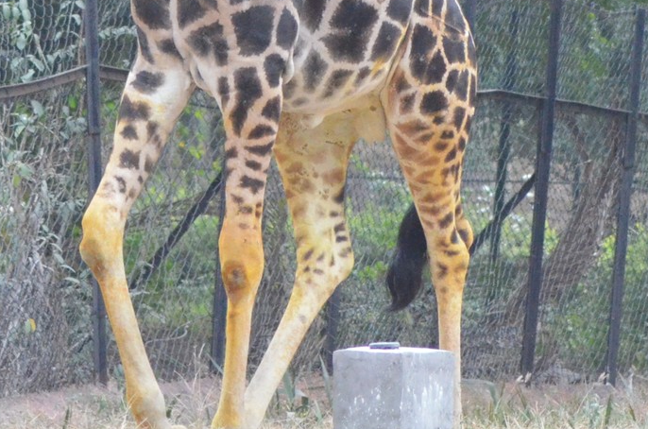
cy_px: -78
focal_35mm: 756
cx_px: 294
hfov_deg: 2.7
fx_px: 13576
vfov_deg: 1.8
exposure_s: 1/320
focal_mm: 180
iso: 5000
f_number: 5.6
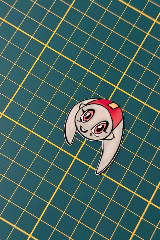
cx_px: 73
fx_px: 340
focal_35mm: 51
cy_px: 122
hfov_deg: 26.5
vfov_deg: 38.9
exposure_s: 1/33
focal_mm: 6.86
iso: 800
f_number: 1.78
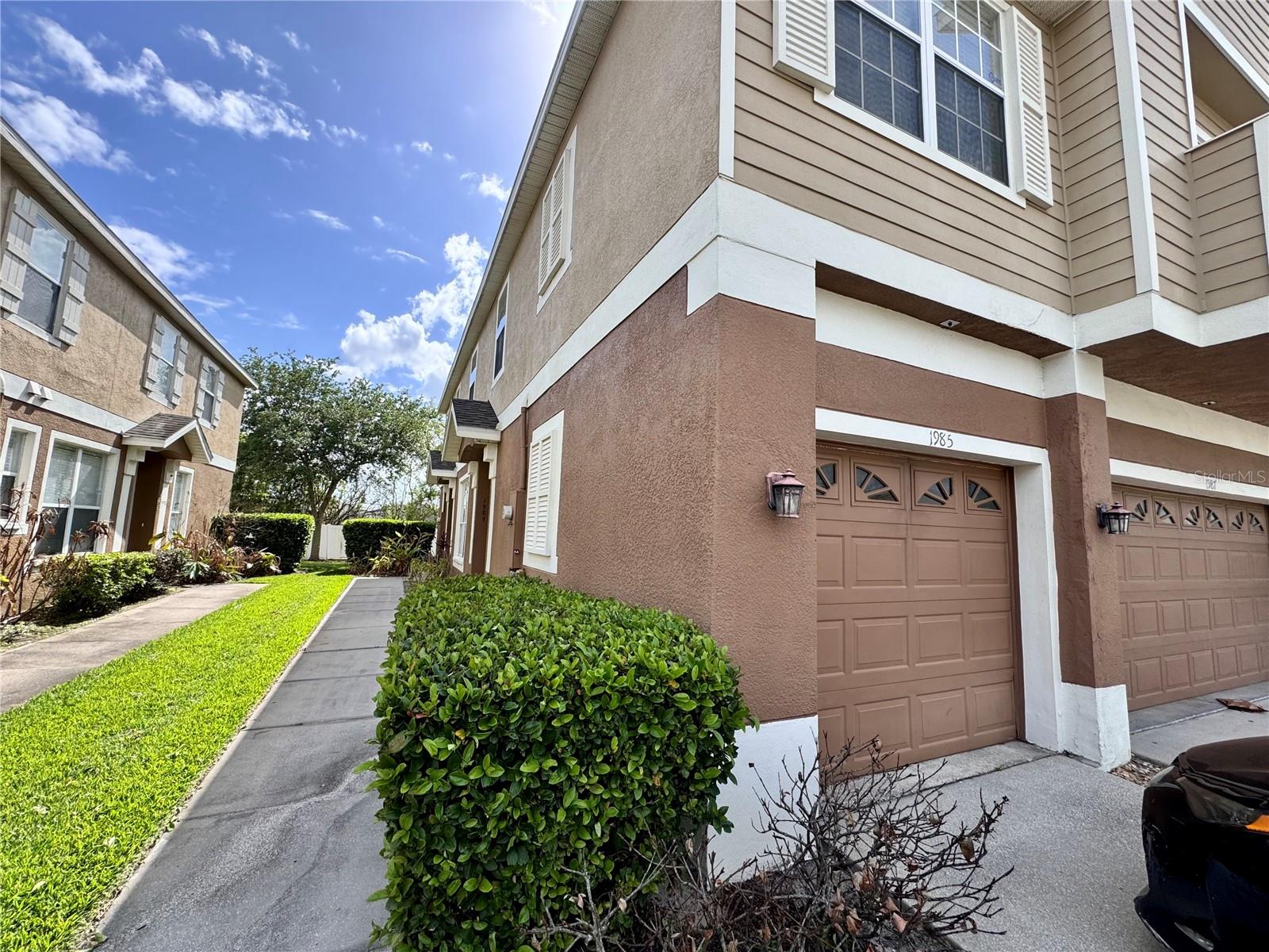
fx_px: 513
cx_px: 634
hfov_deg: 102.1
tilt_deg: +6.5
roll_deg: -1.8
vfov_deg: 85.7
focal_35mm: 14
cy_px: 476
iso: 40
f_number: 2.2
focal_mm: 2.22
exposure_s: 1/868
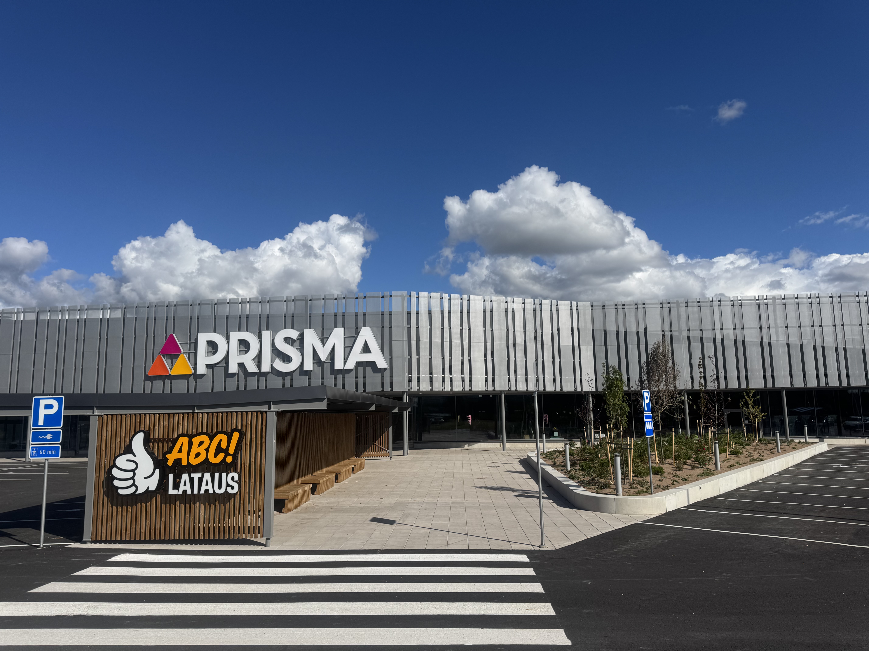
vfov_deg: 56.8
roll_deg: +1.5
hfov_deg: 71.6
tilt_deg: +6.7
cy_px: 326
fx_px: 602
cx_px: 434
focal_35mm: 24
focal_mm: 6.76
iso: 80
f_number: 1.78
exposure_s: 1/10417
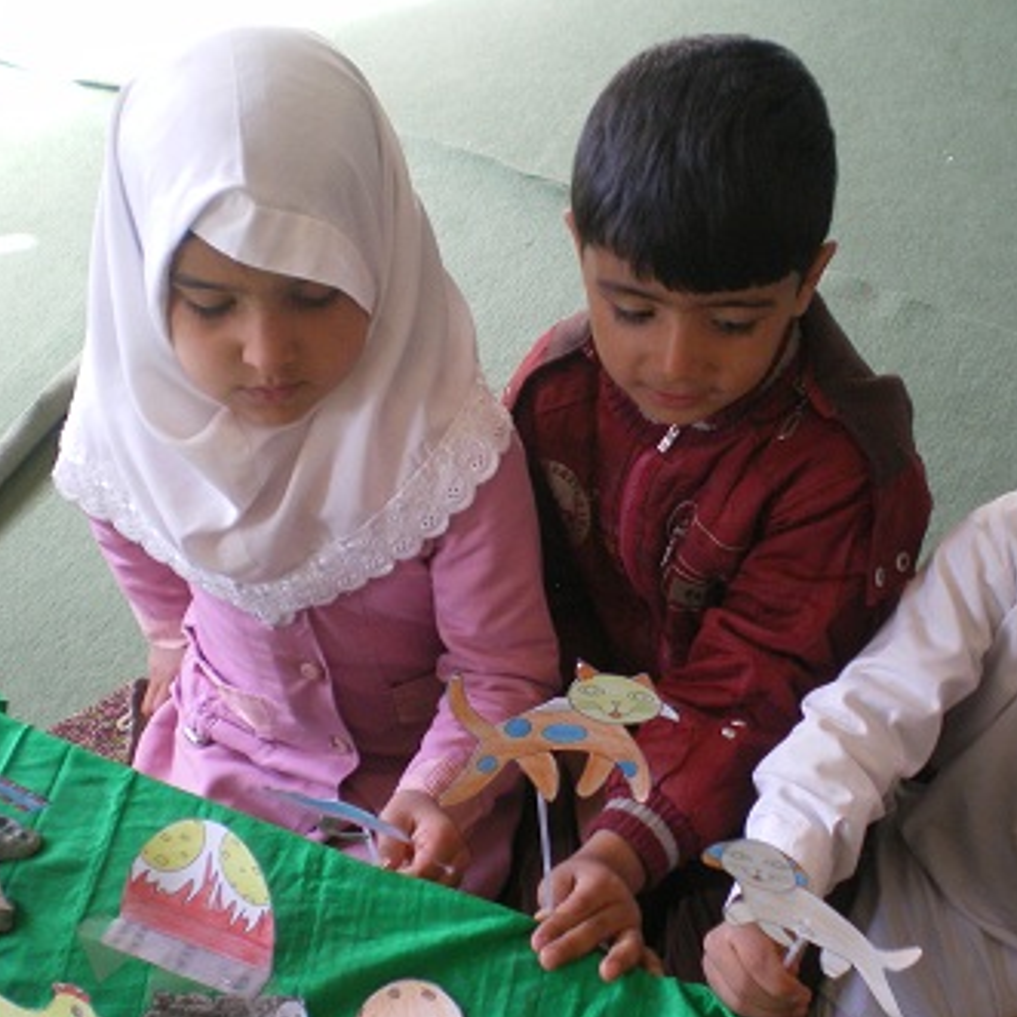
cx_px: 544
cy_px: 536
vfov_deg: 34.0
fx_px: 1662
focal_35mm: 50
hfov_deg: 34.0
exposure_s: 1/30
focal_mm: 6.3
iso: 250
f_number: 3.1
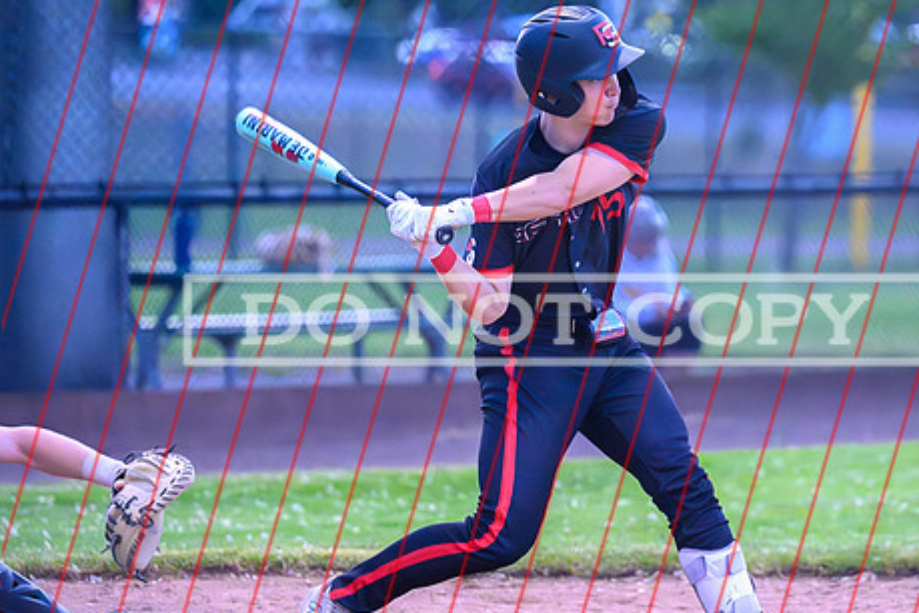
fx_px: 7147
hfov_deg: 7.4
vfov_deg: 4.9
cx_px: 586
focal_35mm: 280
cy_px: 249
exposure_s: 1/2500
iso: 12800
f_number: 2.8
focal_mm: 165
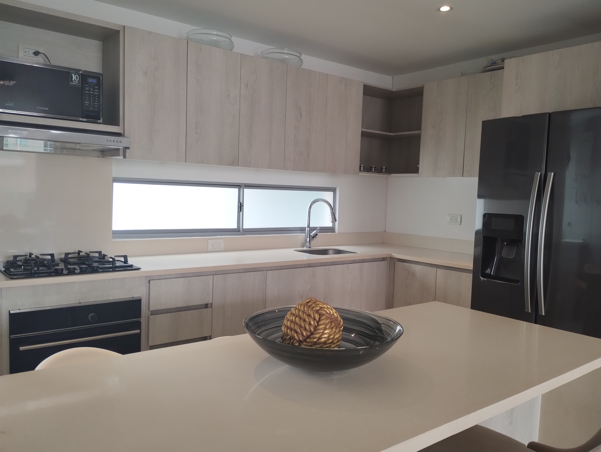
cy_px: 226
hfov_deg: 63.4
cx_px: 300
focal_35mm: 28
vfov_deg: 49.9
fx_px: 487
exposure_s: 1/60
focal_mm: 4.27
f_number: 1.8
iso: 129
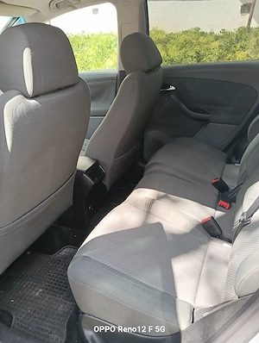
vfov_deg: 65.2
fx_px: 268
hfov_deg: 51.5
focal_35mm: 27
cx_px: 130
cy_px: 172
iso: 64
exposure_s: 1/50.3
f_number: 1.8
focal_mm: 3.98
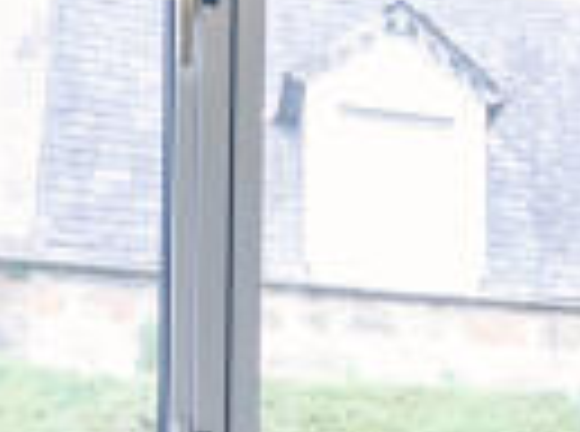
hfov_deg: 11.0
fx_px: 2172
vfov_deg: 11.0
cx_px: 1641
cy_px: 596
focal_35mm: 130
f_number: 8
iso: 400
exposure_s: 1/25
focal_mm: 17
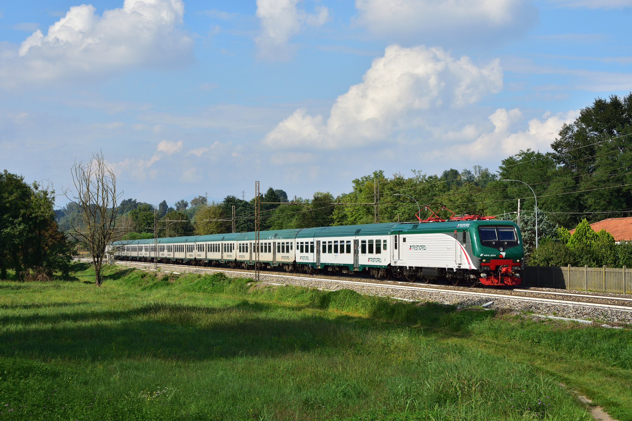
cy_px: 210
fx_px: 1211
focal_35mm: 69
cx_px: 316
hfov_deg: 29.2
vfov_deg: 19.7
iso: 200
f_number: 7.1
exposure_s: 1/800
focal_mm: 46
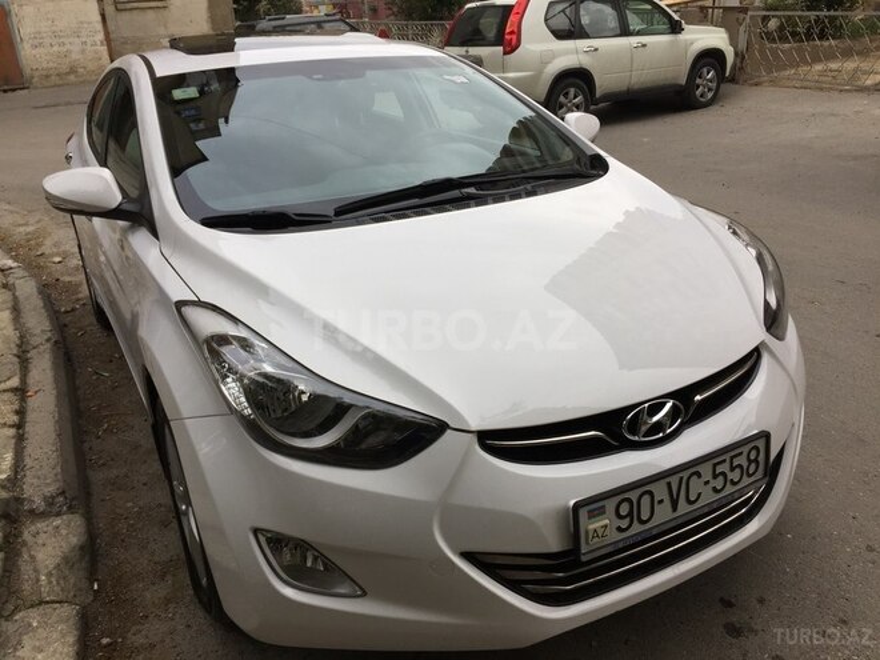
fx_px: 737
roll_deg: +1.9
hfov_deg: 61.7
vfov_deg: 48.2
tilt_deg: -23.7
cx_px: 440
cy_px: 330
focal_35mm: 29
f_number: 2.2
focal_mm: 4.15
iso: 32
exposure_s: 1/173
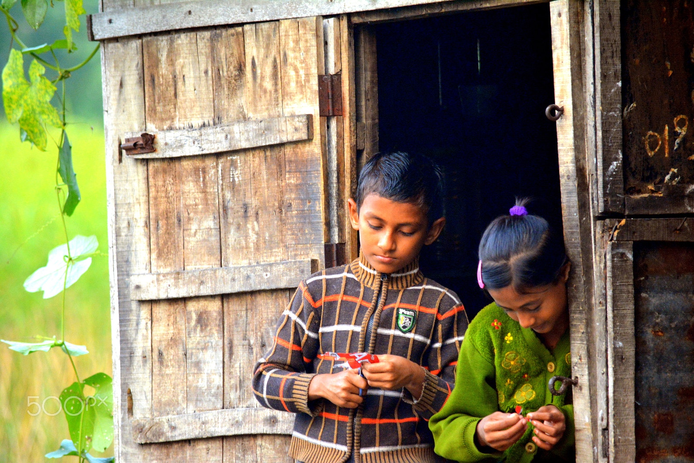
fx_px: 6942
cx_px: 347
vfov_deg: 3.8
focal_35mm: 360
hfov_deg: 5.7
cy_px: 232
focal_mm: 240
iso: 2000
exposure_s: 1/125
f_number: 5.3
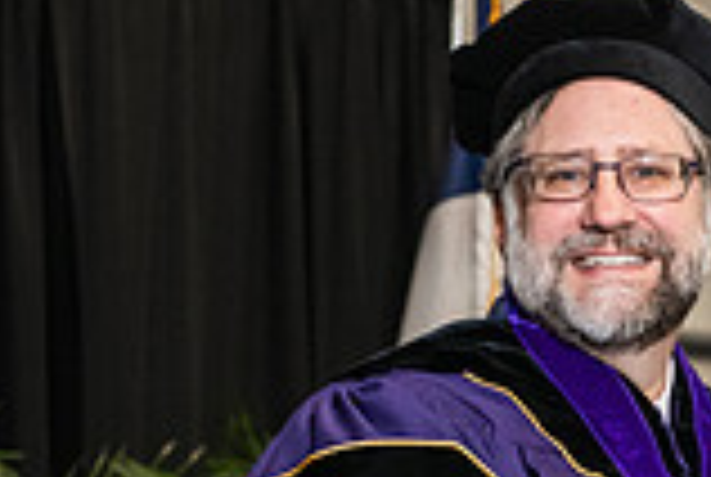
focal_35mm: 227
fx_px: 4492
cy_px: 529
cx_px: 819
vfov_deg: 6.1
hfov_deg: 9.0
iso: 2500
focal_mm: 62
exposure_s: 1/200
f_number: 5
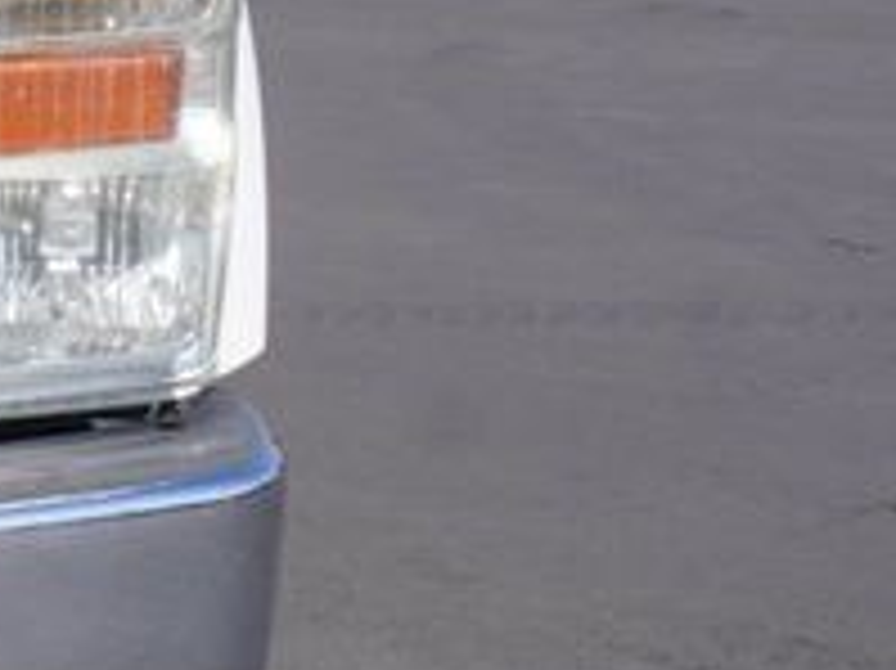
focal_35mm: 178
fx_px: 4605
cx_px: -1225
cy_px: 112
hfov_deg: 9.8
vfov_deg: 8.3
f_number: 11
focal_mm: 24
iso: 100
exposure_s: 1/160
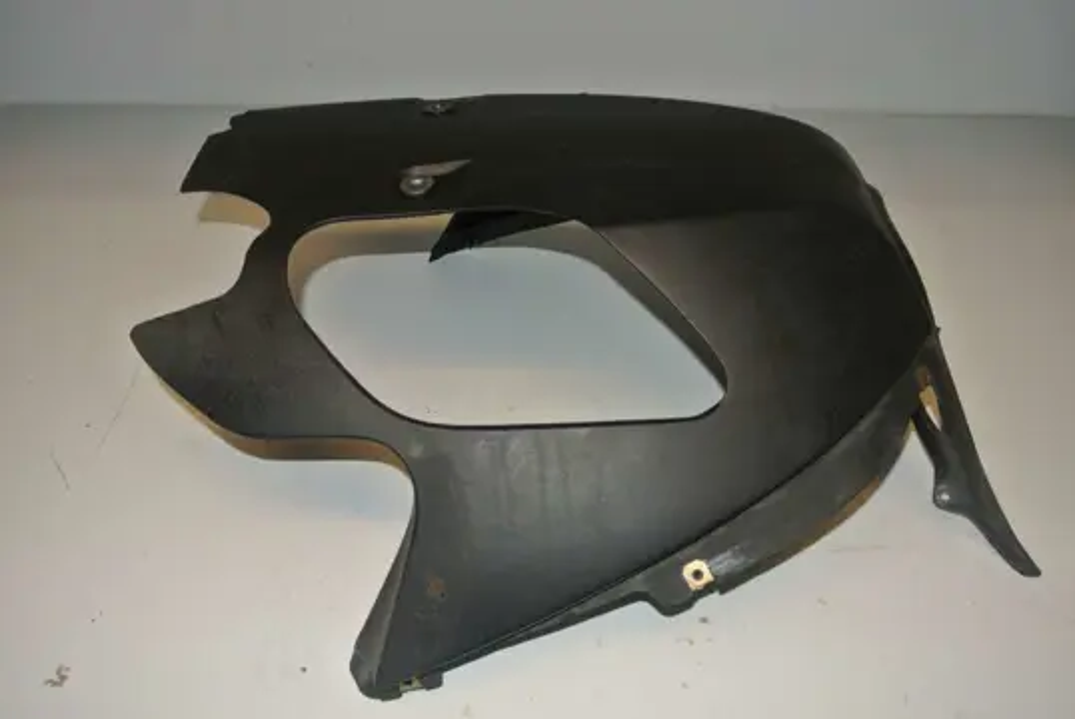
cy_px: 360
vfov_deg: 42.4
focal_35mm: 31
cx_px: 538
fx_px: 927
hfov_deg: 60.2
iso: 200
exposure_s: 1/60
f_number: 3.8
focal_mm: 11.8
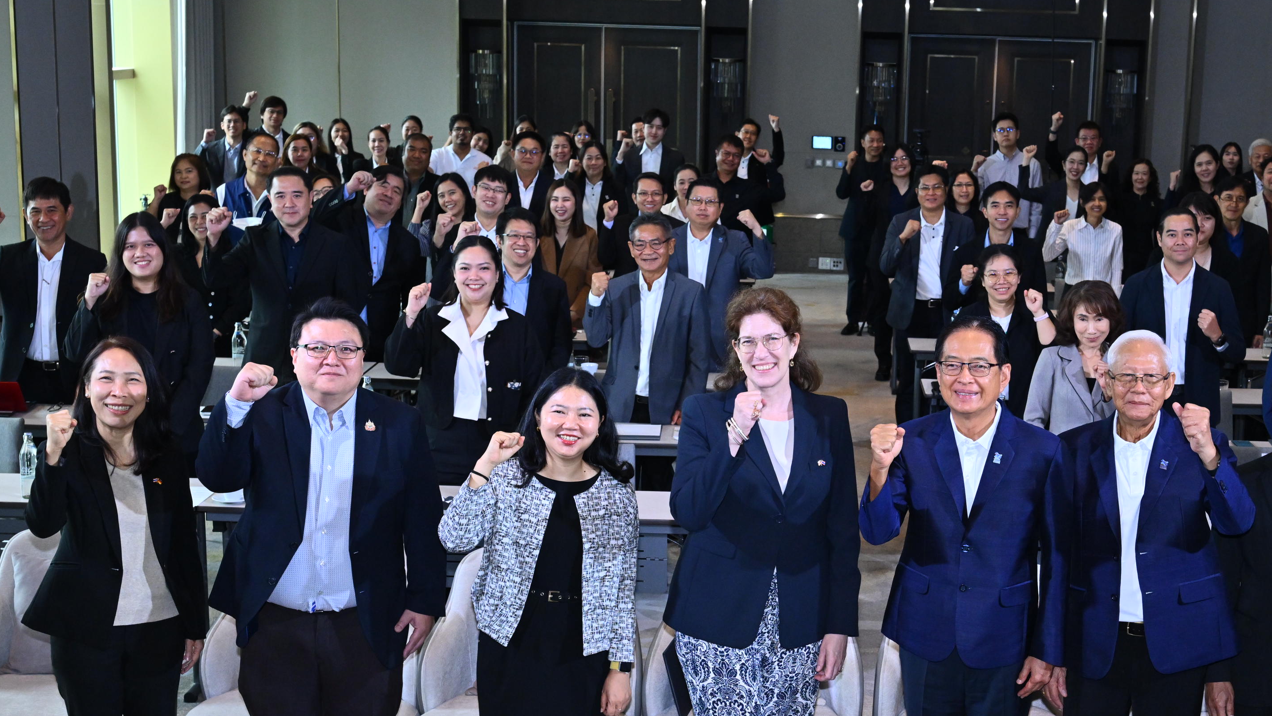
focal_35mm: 59
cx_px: 810
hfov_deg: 35.2
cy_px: 454
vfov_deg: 20.3
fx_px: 1990
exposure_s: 1/160
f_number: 6.3
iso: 2000
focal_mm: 39
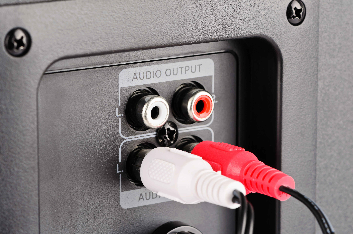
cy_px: 117
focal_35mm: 128
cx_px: 176
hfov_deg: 16.1
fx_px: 1248
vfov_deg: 10.7
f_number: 14
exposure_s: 1/1.25
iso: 100
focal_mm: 85
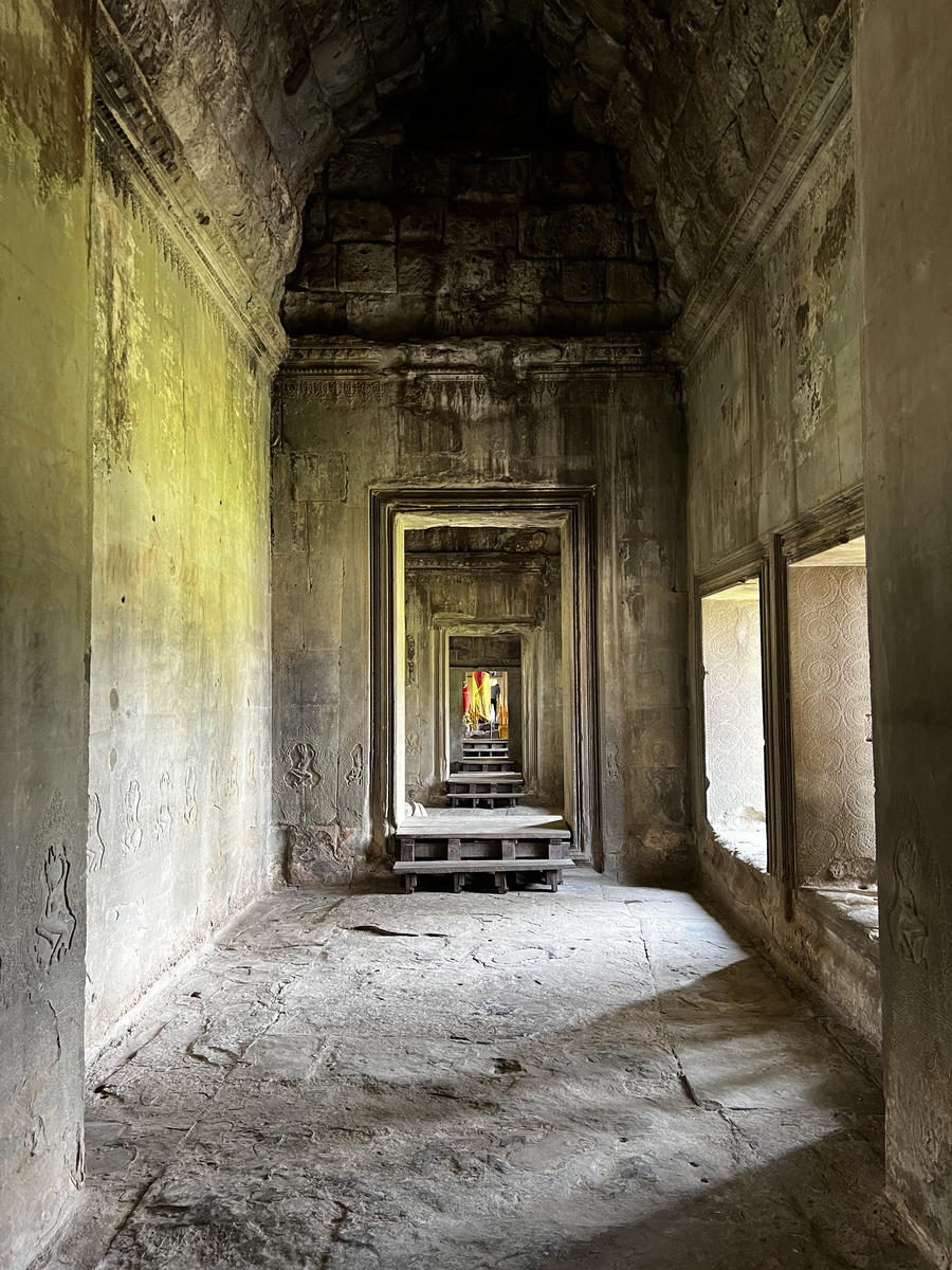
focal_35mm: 26
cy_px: 635
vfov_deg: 67.3
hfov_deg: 53.1
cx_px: 476
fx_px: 953
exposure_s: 1/60
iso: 320
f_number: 1.5
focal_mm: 5.7
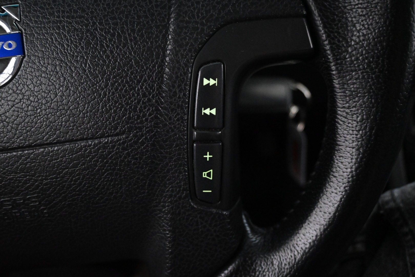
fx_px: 372
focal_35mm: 32
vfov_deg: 40.8
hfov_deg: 58.3
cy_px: 138
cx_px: 208
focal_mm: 21.5
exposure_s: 1/30
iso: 9000
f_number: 4
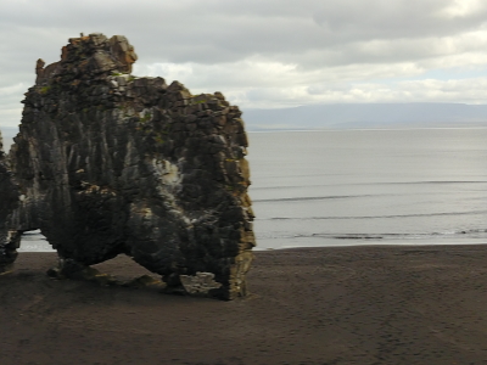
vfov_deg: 28.0
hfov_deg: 34.5
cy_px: 200
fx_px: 732
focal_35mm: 52
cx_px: 39
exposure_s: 1/50
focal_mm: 4.73
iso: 112
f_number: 2.2
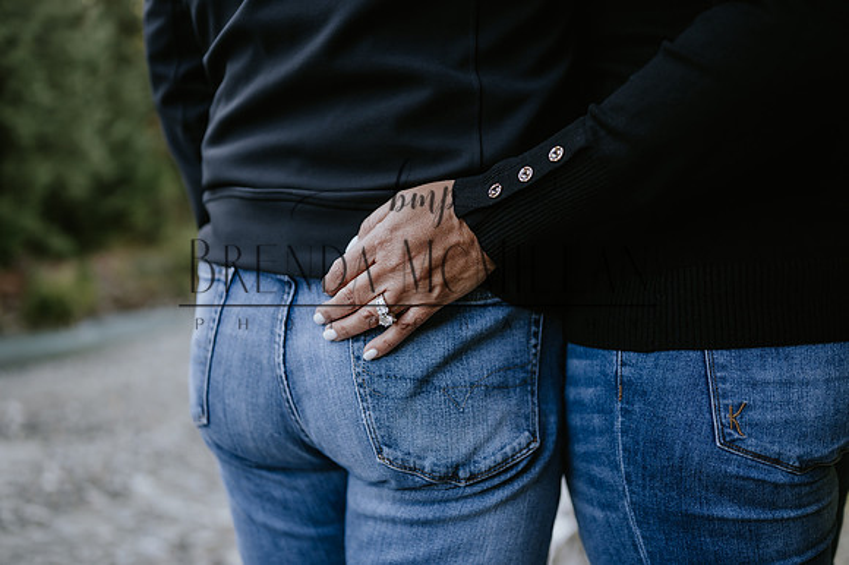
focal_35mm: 35
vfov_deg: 37.8
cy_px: 282
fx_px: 825
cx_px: 424
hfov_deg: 54.5
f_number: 1.8
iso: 400
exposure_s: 1/500
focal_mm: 35
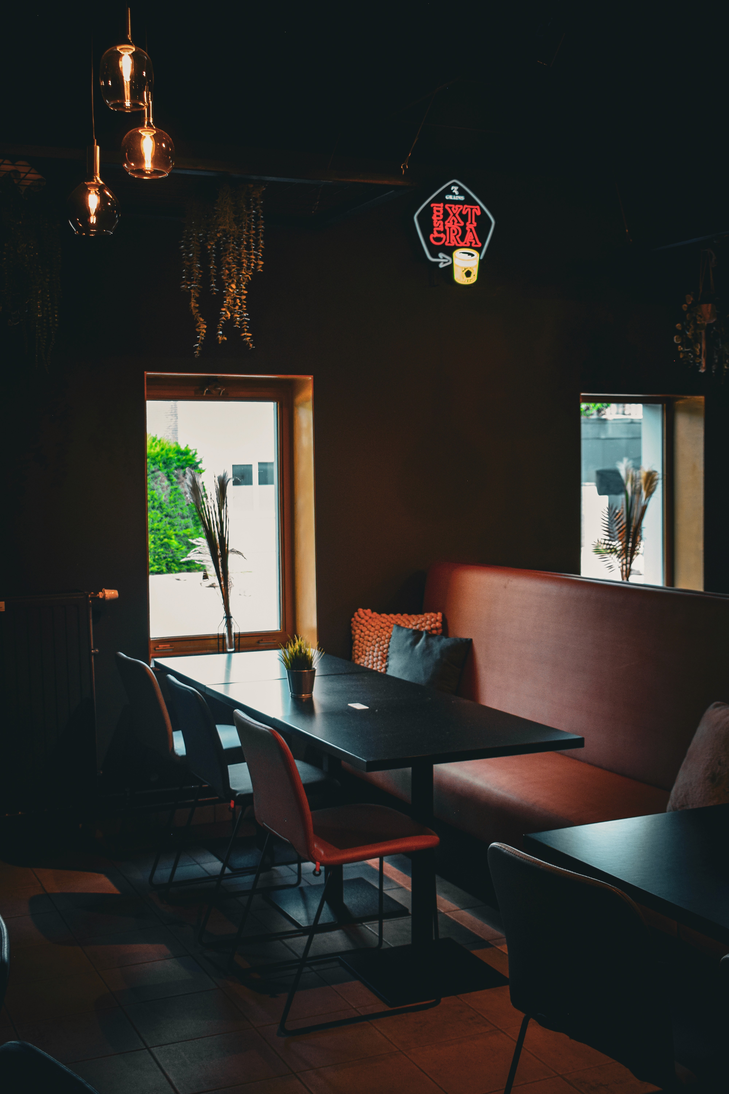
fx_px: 1276
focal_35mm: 42
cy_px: 547
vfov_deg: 46.4
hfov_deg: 31.9
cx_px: 364
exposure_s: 1/80
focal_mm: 28
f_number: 4.5
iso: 400
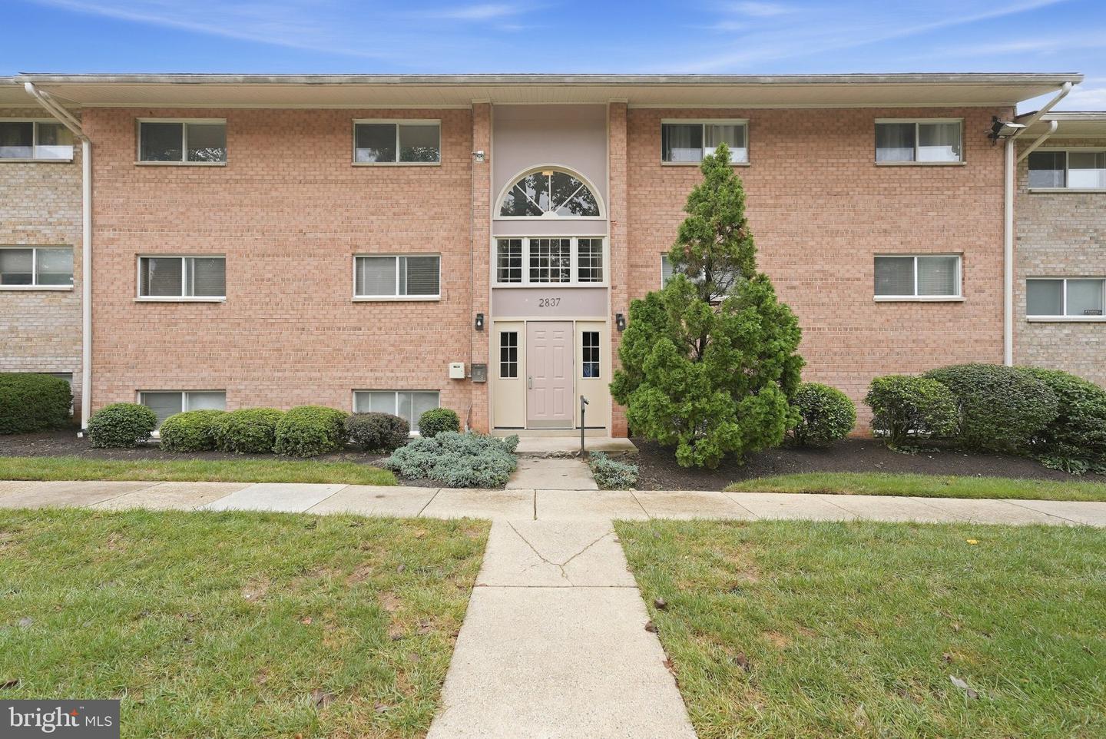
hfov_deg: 104.2
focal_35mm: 14
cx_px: 553
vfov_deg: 81.3
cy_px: 370
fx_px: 430
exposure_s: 1/250
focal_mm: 14
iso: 250
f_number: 5
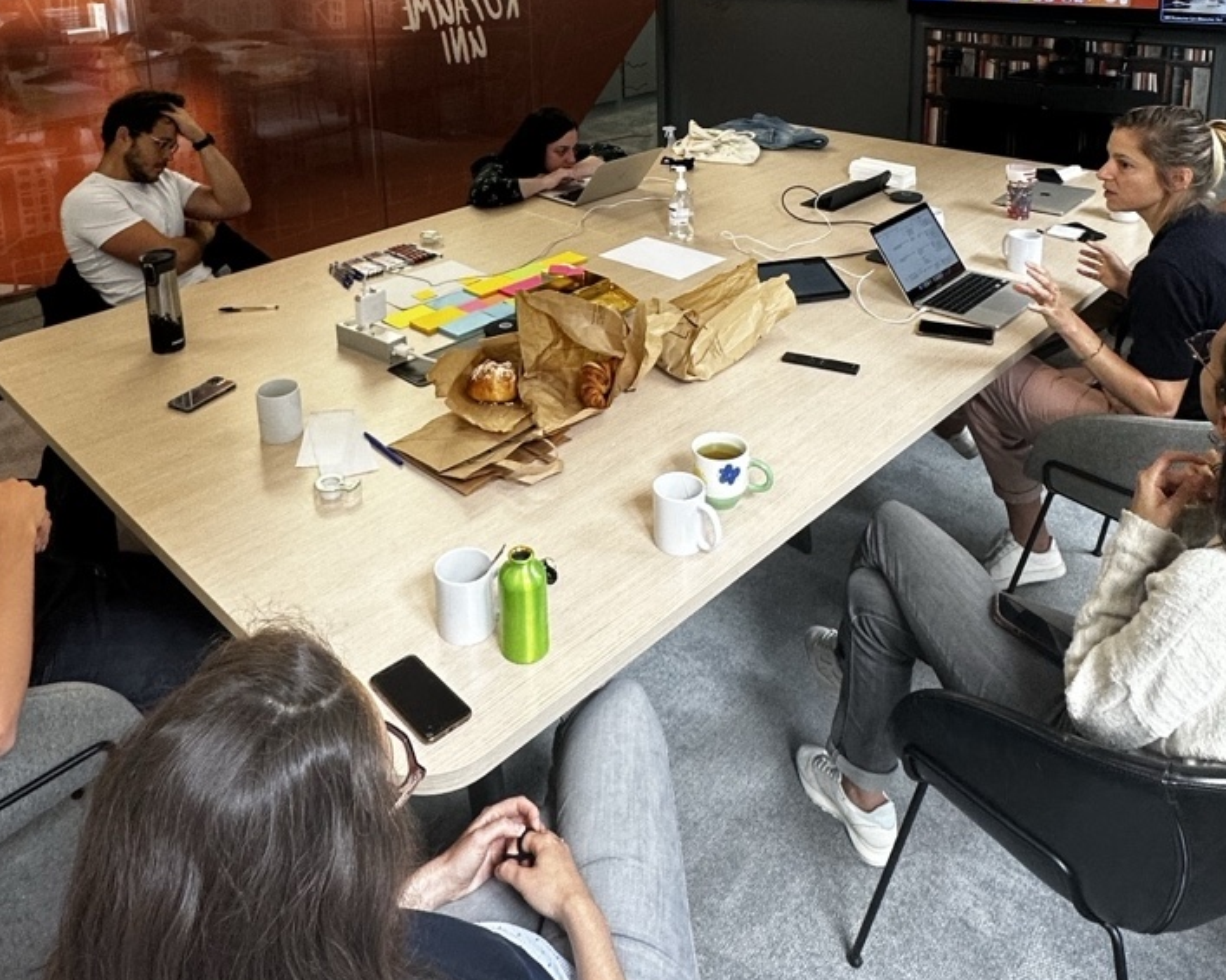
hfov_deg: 60.4
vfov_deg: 45.7
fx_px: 1052
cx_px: 573
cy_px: 114
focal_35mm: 29
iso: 125
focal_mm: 2.22
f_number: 2.2
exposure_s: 1/100
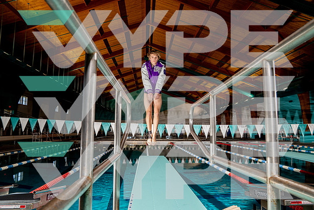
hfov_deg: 73.7
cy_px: 105
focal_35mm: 24
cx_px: 157
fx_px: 209
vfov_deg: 53.2
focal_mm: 24
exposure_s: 1/250
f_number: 5.6
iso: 500
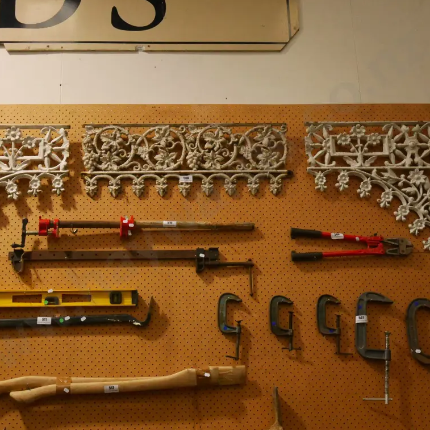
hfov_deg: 31.1
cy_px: 216
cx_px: 188
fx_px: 773
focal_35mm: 55
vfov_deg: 31.1
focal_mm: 23
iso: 3200
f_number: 4.9
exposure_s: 1/200
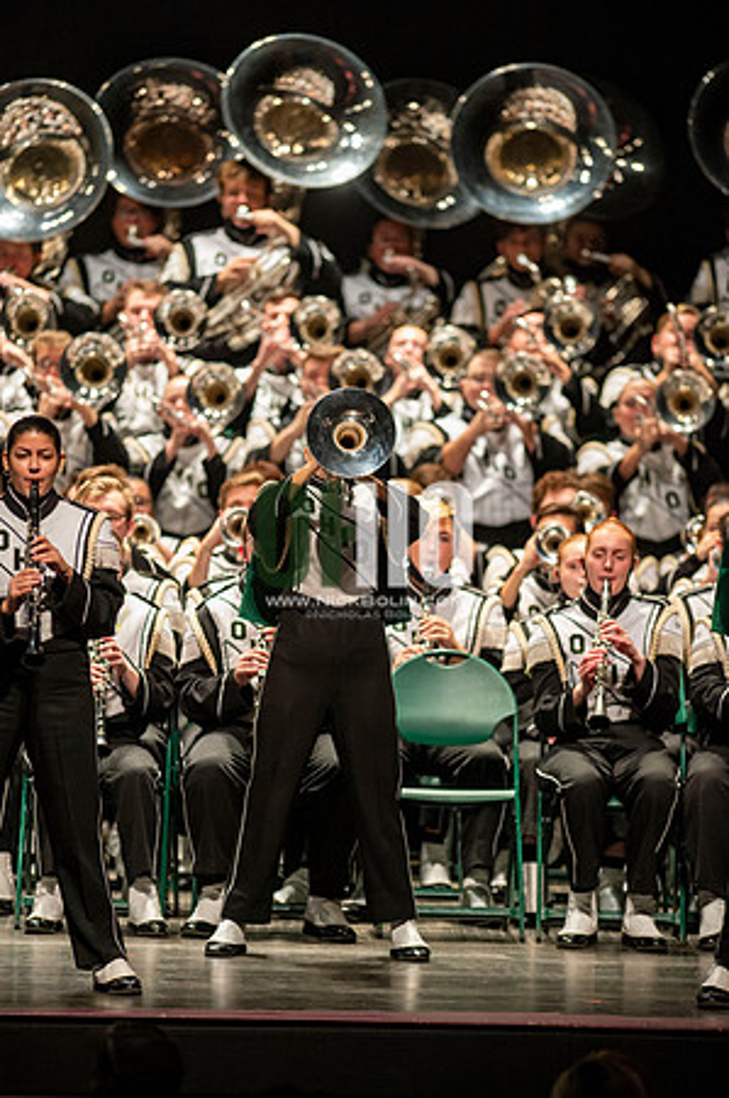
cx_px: 364
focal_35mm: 300
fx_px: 9133
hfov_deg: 4.6
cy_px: 549
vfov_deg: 6.9
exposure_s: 1/500
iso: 3200
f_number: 2.8
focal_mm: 300
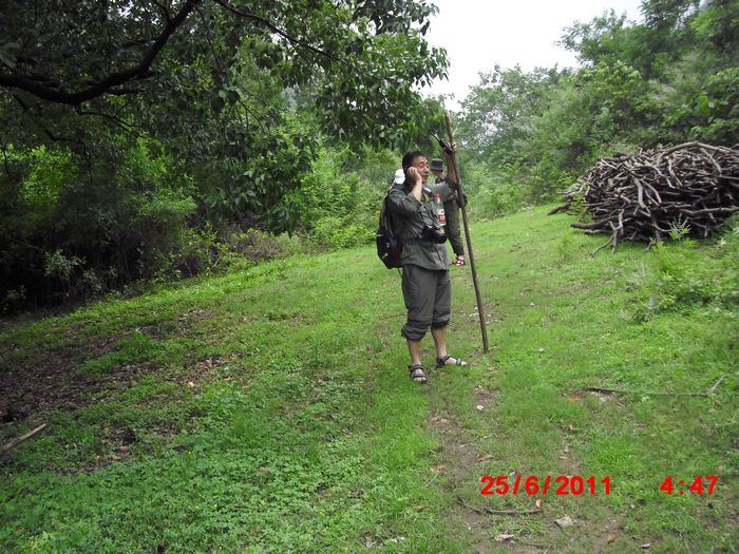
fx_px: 811
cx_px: 370
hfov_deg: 49.0
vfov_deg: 37.7
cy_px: 277
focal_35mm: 38
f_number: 2.8
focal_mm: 6.2
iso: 100
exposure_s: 1/400
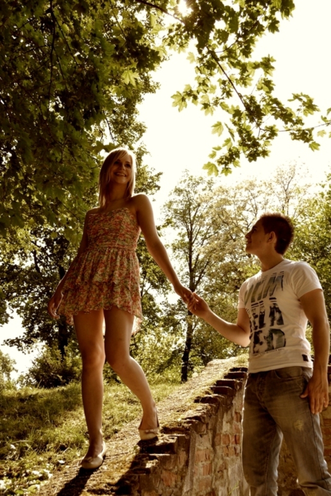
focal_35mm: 39
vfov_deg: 49.5
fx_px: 537
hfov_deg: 34.2
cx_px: 166
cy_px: 248
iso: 200
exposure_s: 1/160
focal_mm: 26
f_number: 7.1
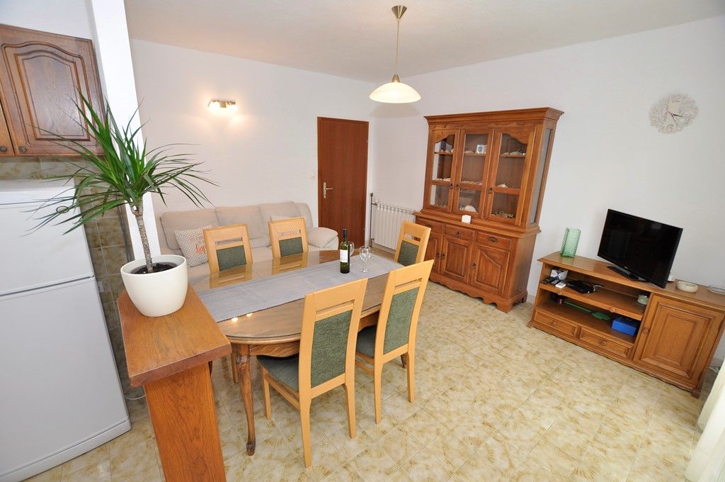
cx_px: 362
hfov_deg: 100.5
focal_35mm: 15
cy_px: 241
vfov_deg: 77.2
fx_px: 302
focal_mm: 10
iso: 450
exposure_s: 1/60
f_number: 5
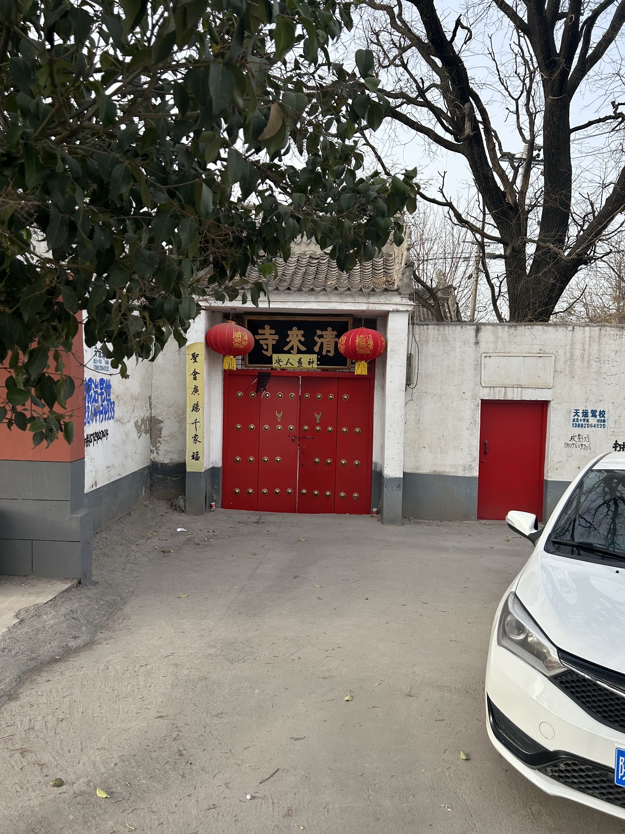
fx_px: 626
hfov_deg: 53.1
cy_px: 417
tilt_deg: -5.7
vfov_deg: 67.3
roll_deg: -0.4
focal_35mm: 26
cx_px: 312
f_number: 1.5
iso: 50
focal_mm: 5.7
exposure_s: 1/808
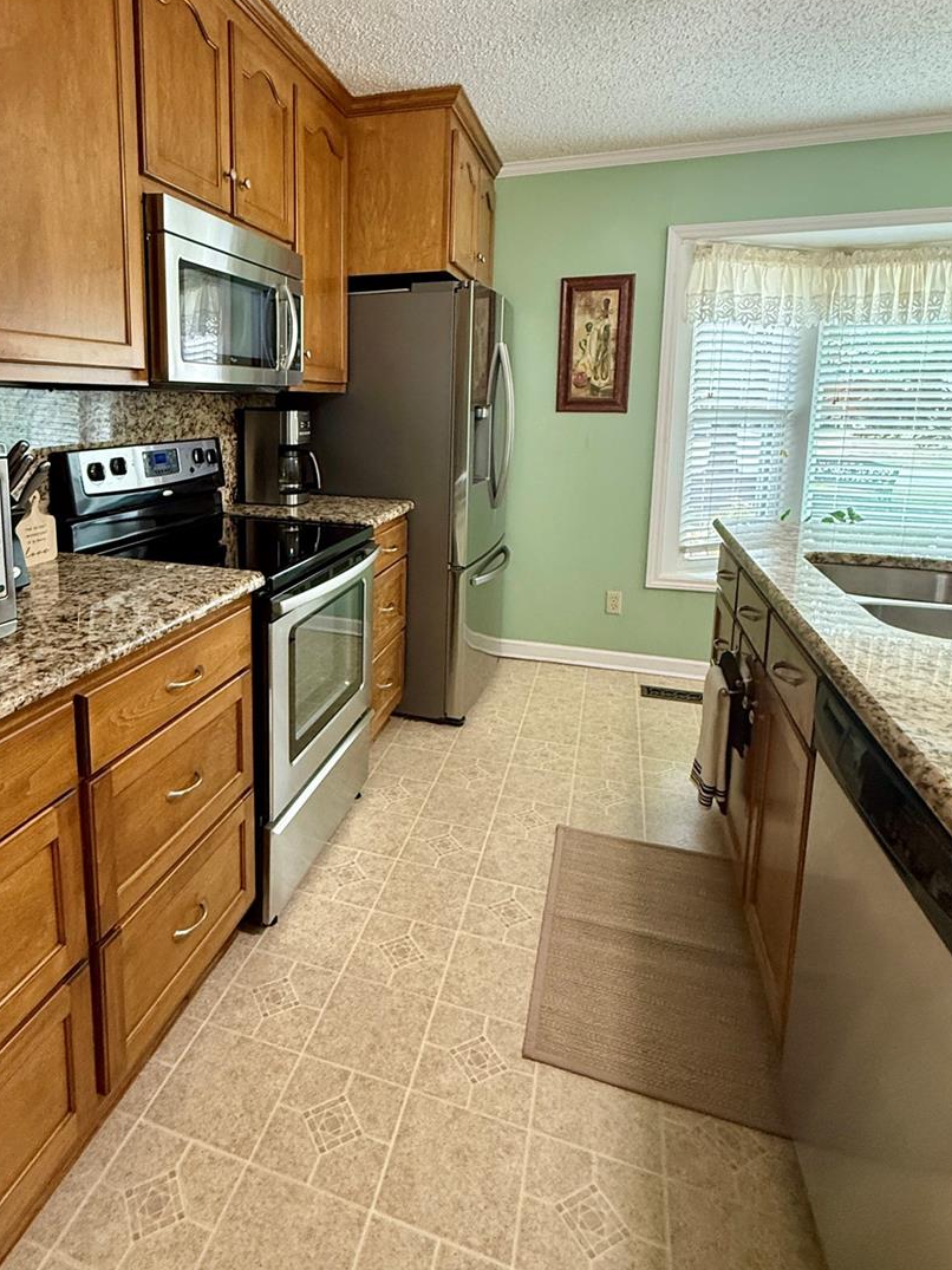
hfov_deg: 64.8
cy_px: 514
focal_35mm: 20
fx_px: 734
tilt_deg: -8.0
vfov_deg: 80.9
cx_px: 345
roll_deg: -0.6
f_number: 2.2
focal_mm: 2.22
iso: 500
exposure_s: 1/60
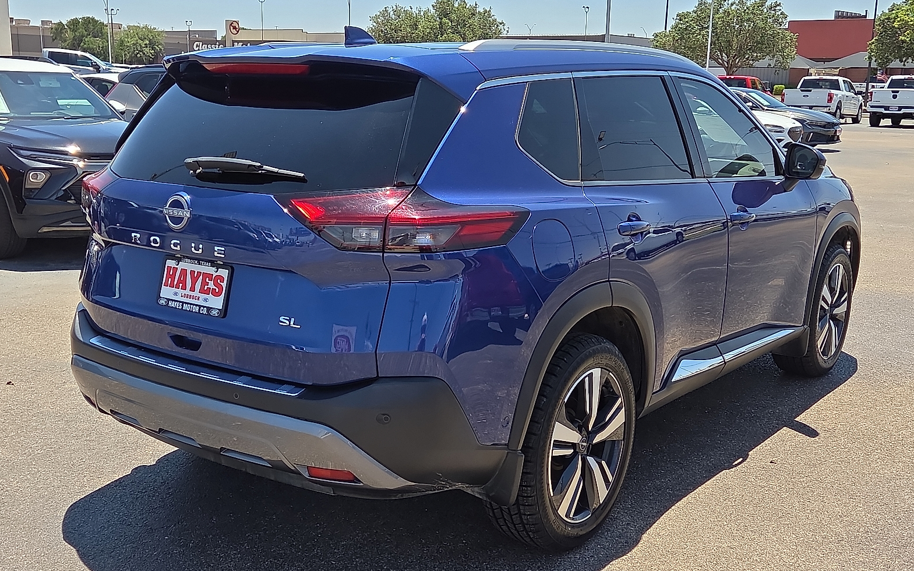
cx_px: 449
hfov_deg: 49.3
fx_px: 996
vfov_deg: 32.0
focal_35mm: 40
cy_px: 280
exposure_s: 1/909
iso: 25
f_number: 1.8
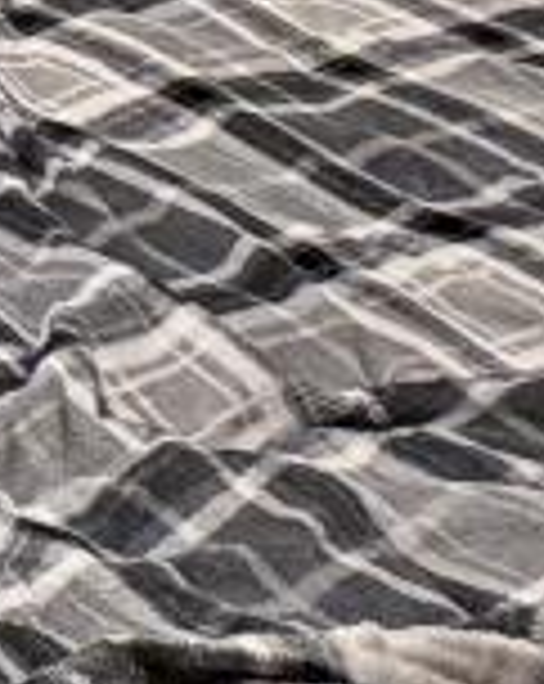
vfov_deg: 13.6
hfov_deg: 8.4
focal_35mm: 135
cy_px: -286
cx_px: -1376
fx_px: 2725
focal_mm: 2.22
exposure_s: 1/60
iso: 250
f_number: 2.2
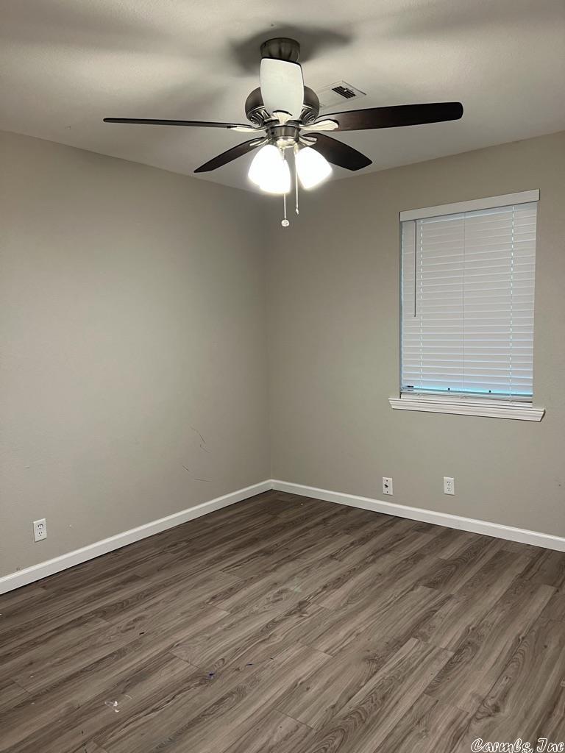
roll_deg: +1.5
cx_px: 282
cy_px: 376
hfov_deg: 53.1
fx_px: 566
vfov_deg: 67.3
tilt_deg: -5.1
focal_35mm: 26
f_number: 1.5
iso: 125
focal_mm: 5.7
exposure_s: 1/60
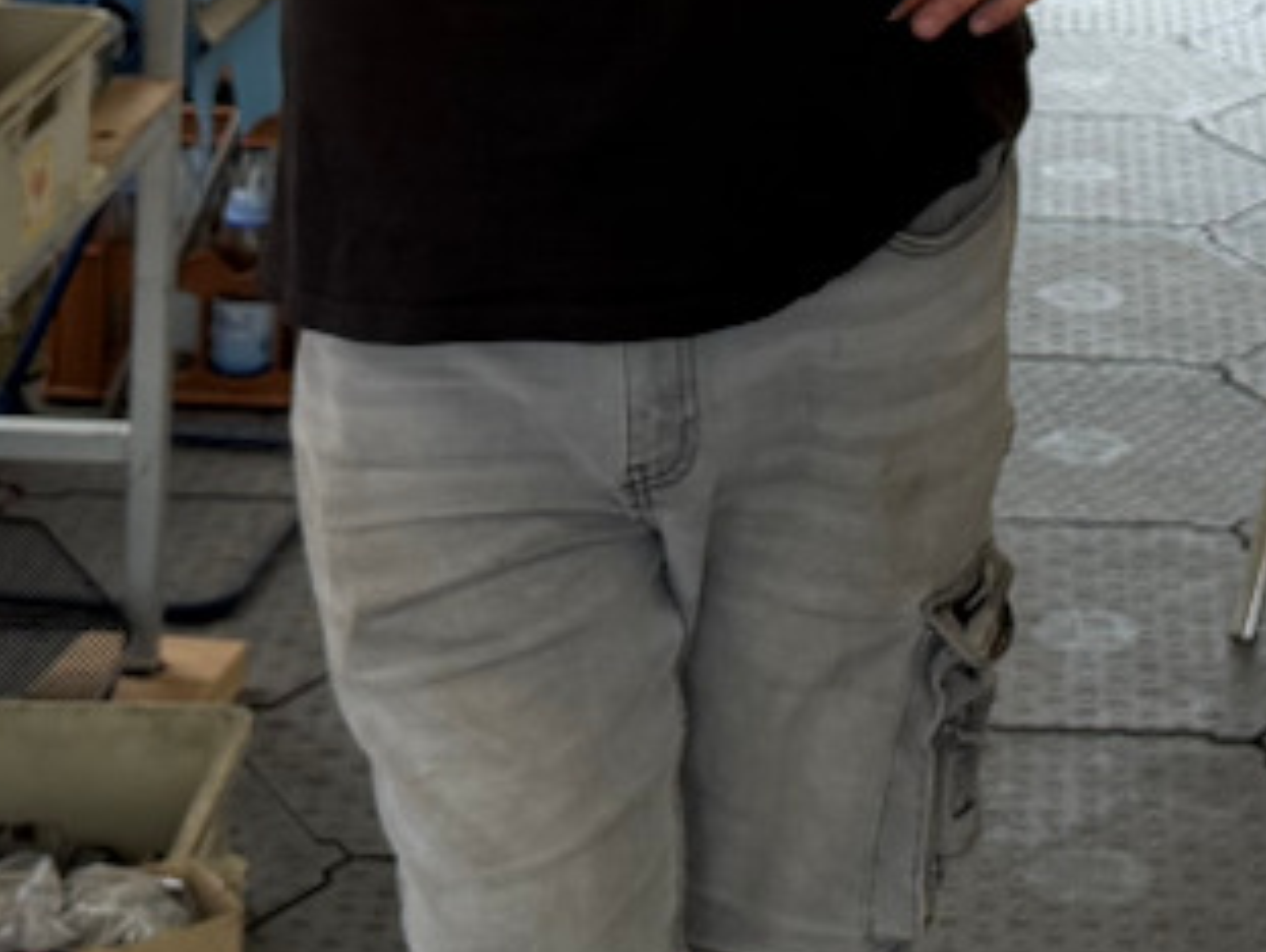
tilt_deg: -6.8
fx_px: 4138
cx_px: 1242
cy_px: -464
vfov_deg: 12.5
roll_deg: -2.6
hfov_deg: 17.0
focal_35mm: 113
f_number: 1.78
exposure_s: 1/229
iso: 64
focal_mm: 6.76
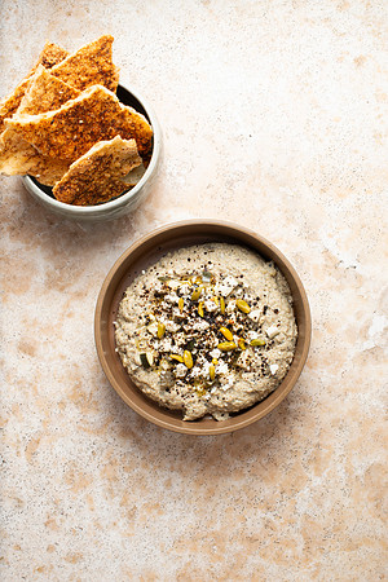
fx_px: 808
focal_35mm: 50
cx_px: 194
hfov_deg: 27.0
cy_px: 291
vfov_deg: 39.6
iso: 200
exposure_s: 1/250
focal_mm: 50
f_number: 9
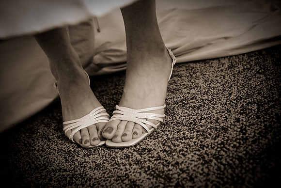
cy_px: 94
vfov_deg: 32.0
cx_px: 140
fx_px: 328
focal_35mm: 42
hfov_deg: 46.4
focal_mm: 28
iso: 1400
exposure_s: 1/60
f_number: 3.5
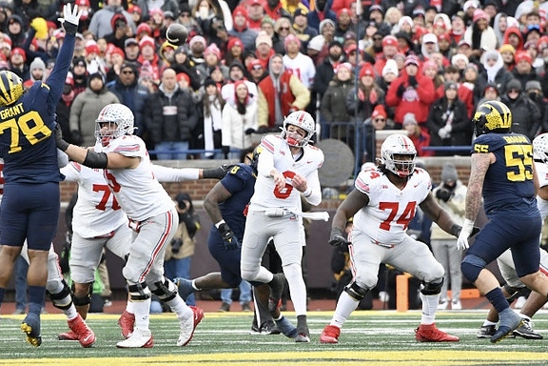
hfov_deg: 3.4
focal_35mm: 604
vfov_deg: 2.3
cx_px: 273
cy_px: 183
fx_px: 9194
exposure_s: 1/1000
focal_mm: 400
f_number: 5.6
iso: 3200
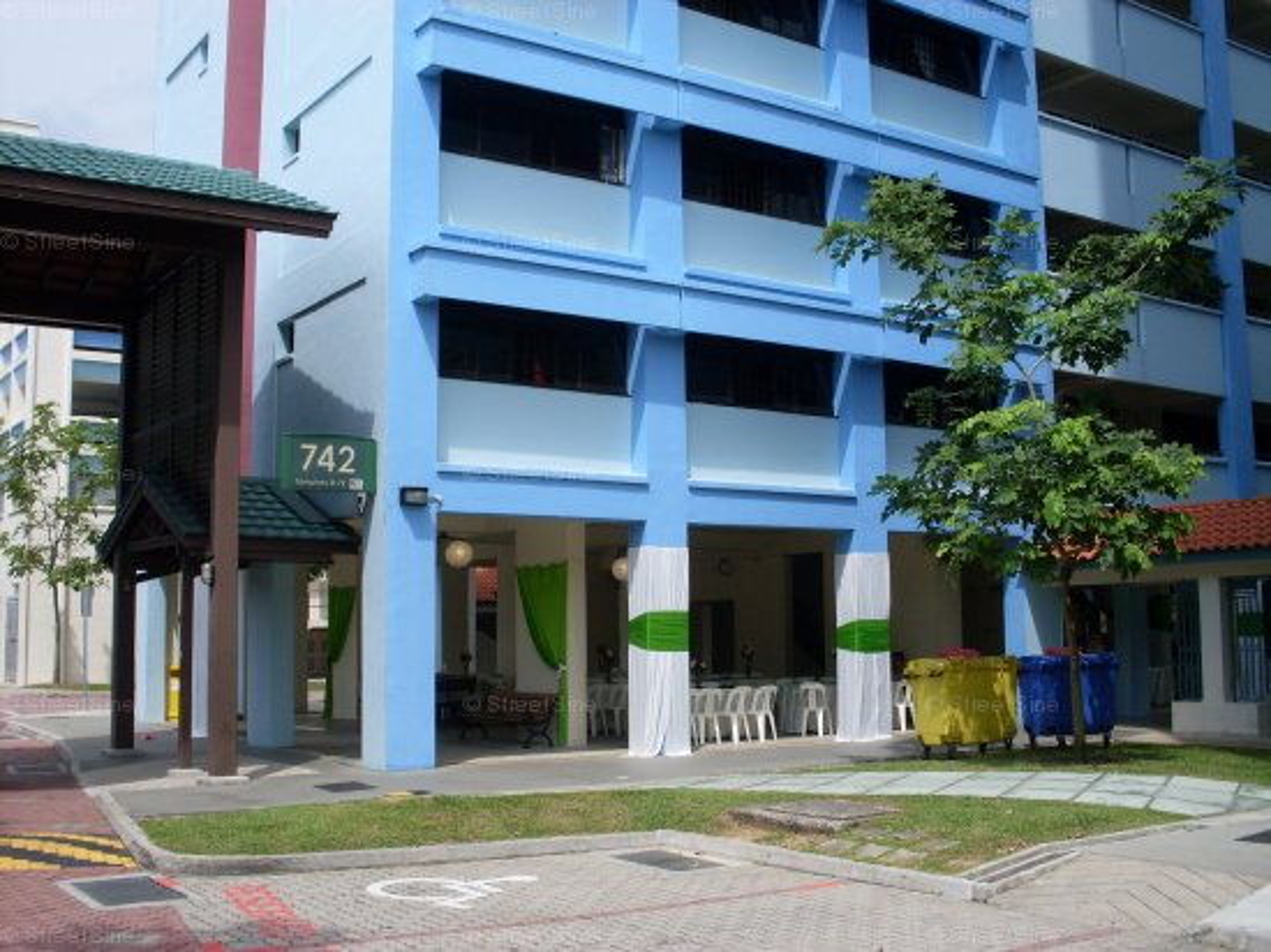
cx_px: 636
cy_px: 476
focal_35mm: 38
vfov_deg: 37.7
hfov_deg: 49.0
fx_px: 1395
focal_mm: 6.3
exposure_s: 1/180
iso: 80
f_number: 8.4
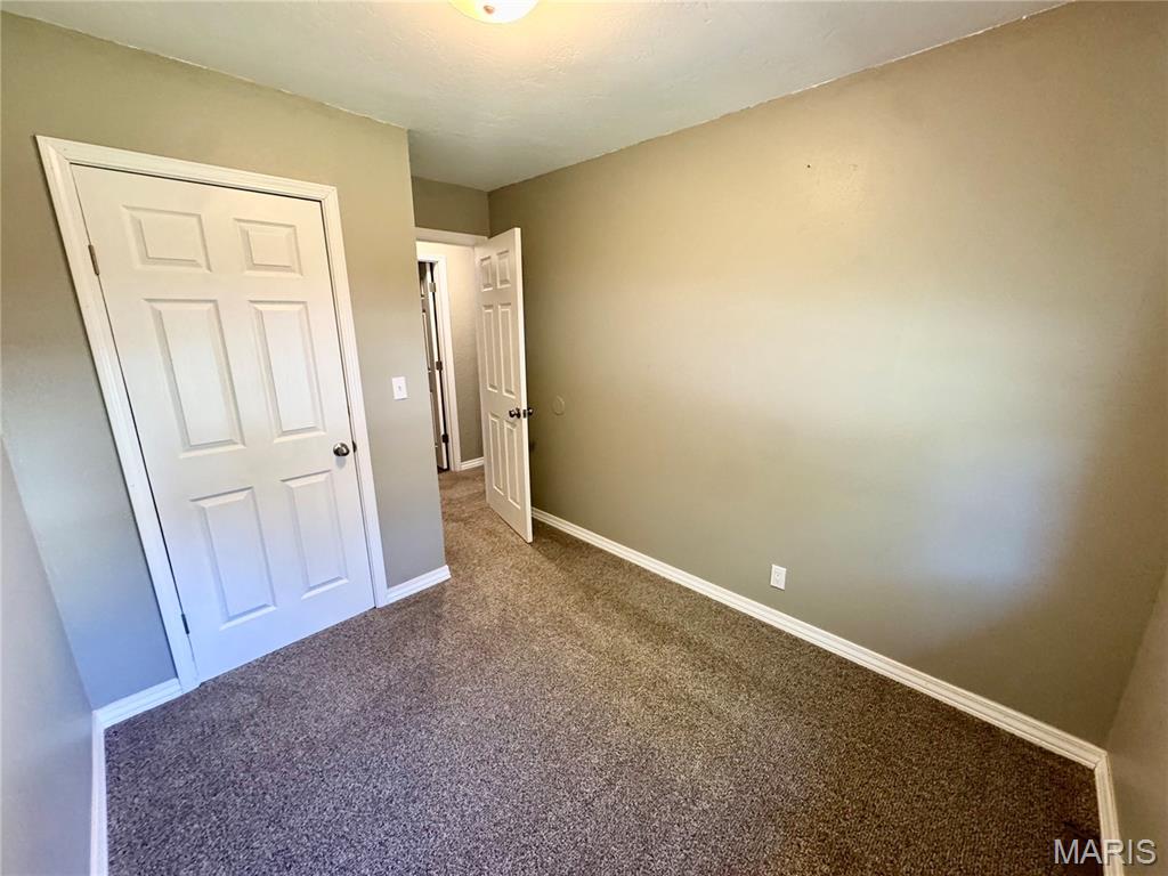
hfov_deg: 102.1
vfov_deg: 85.7
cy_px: 438
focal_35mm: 14
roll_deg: +0.6
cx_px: 584
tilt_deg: -13.7
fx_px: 472
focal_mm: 2.22
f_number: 2.2
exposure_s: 1/60
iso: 320
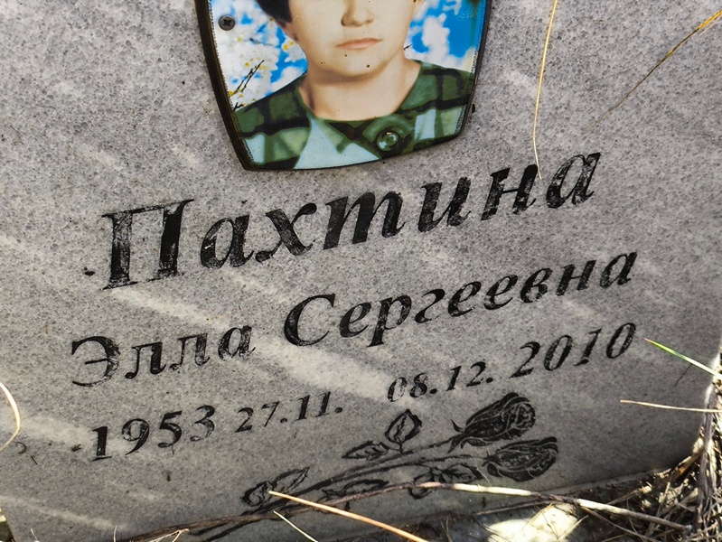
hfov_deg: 38.2
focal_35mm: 50
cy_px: 271
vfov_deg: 29.1
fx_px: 1043
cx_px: 361
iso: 50
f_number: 1.7
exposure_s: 1/192
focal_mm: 4.71
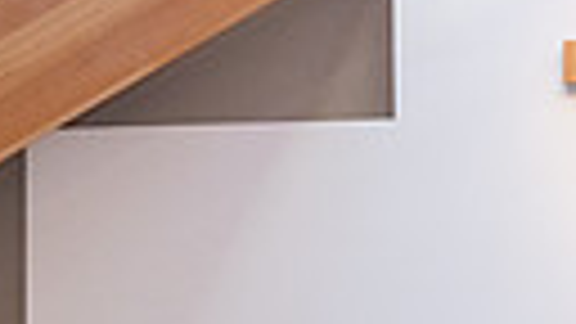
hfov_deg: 10.2
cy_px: 585
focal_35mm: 209
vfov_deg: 5.7
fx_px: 3192
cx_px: 590
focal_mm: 44
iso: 2500
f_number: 4
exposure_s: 1/200
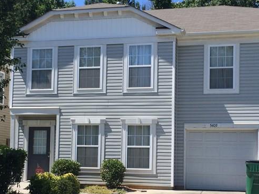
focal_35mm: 63
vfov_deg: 23.2
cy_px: 129
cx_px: 126
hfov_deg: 30.7
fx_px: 471
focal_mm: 4.12
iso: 40
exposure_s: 1/1866
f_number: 2.2
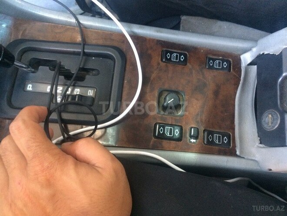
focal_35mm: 29
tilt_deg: -74.2
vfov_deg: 48.2
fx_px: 240
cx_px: 144
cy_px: 108
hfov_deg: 61.7
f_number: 2.2
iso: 320
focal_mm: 4.15
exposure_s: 1/25
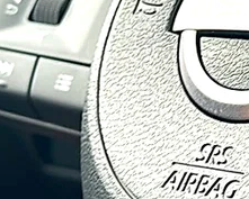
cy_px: 15
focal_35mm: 139
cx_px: 249
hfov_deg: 13.7
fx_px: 1025
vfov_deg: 11.0
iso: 50
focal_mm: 6.86
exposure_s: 1/66
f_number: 1.78
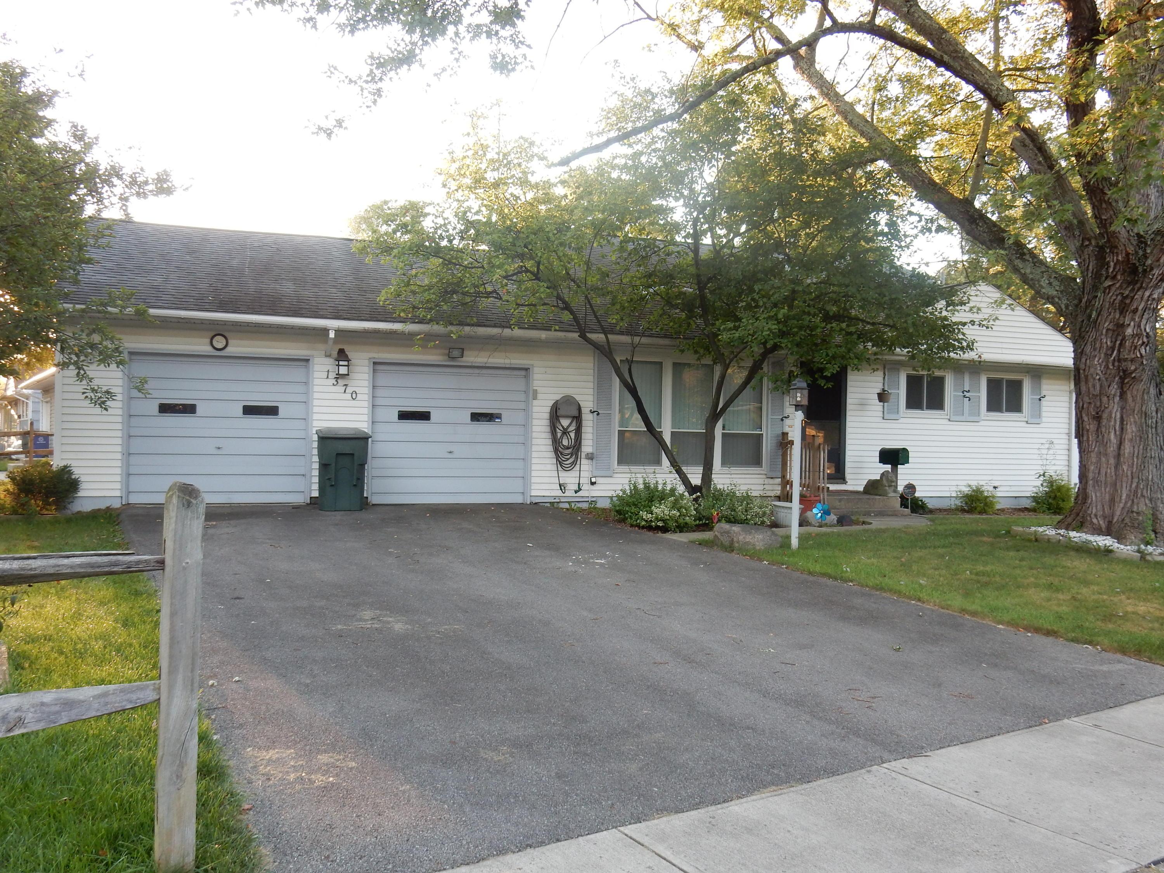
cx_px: 582
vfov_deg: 46.8
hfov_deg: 60.0
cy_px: 436
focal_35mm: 30
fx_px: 1009
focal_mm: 5.4
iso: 125
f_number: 4
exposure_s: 1/40
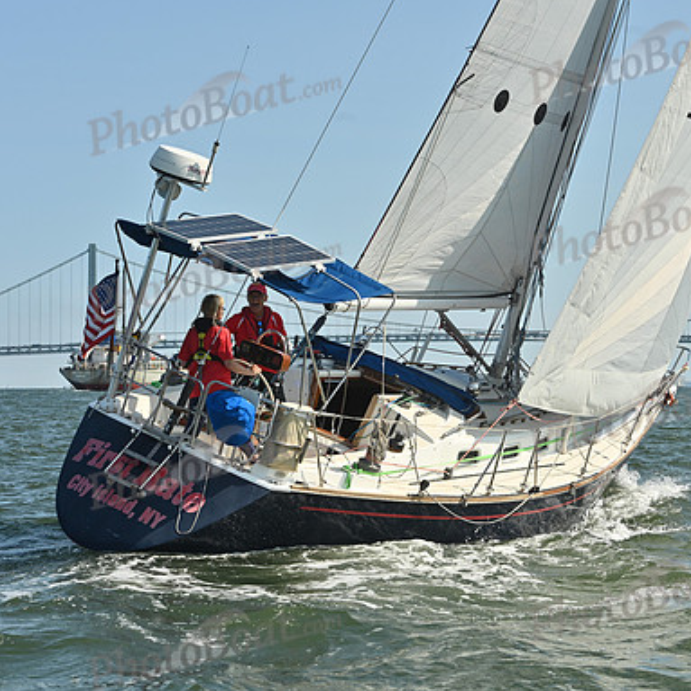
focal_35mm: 90
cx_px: 437
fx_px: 2033
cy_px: 344
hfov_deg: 19.3
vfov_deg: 19.3
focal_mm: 70
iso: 320
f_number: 9
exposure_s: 1/1250
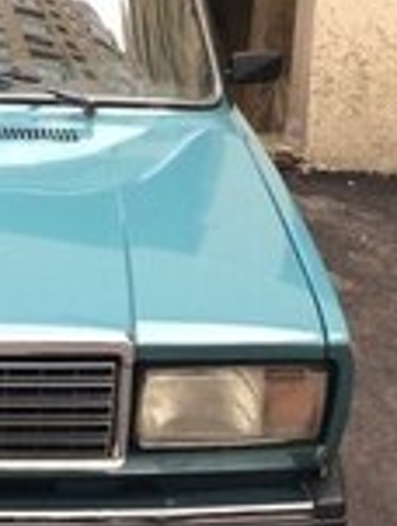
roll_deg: -0.1
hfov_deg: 15.0
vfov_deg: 20.4
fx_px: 1447
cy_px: 118
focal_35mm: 95
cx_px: -91
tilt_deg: -15.5
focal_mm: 4.15
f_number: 2.2
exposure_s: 1/50
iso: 50
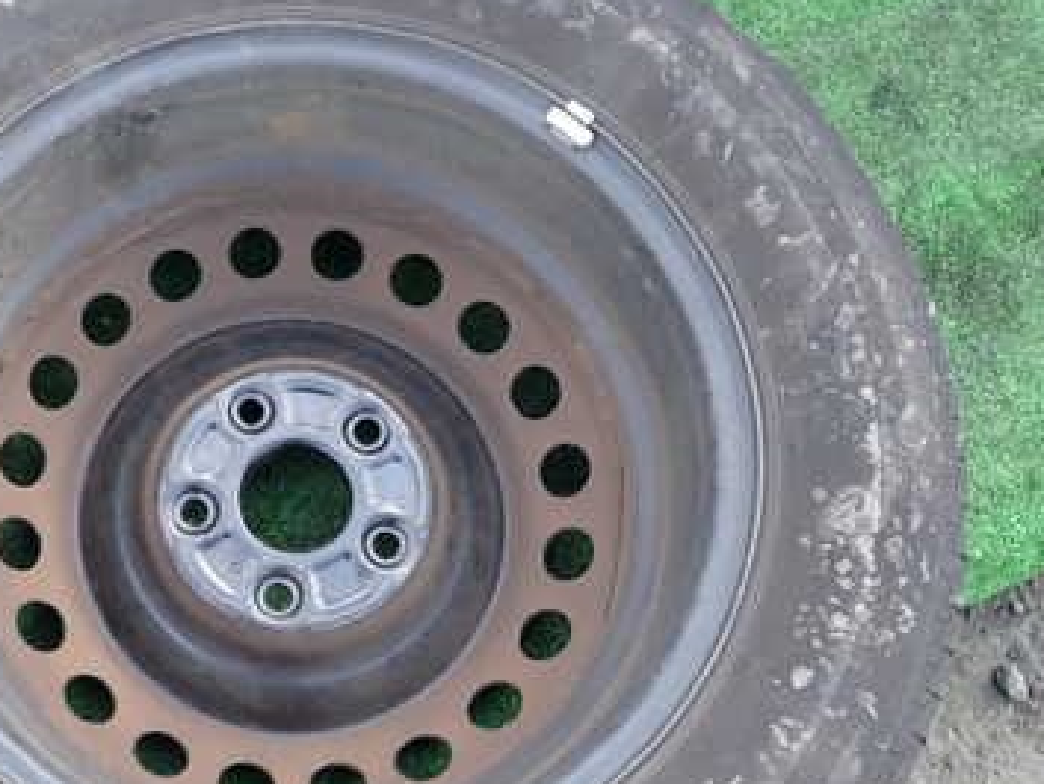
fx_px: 1539
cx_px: 275
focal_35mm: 51
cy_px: 494
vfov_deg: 28.5
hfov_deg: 36.7
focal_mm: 5.4
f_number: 2.3
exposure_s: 1/100
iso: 100
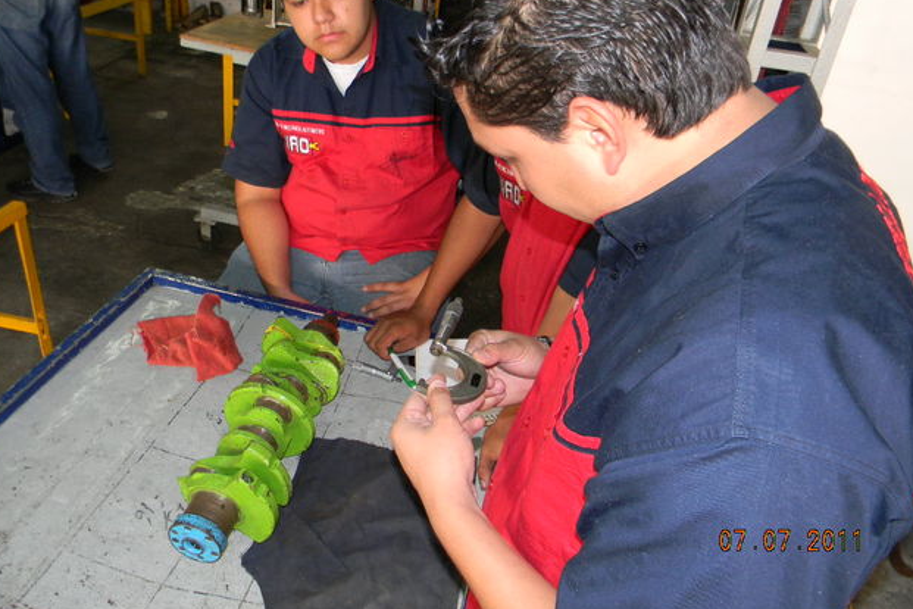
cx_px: 450
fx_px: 761
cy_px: 262
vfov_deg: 43.5
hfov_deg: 61.9
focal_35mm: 30
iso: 200
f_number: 3.5
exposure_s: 1/26
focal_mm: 5
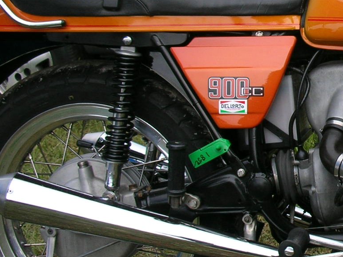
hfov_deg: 19.9
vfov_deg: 15.8
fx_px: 921
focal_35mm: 93
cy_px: 75
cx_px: 405
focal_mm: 5.8
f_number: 3
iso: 50
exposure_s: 1/247
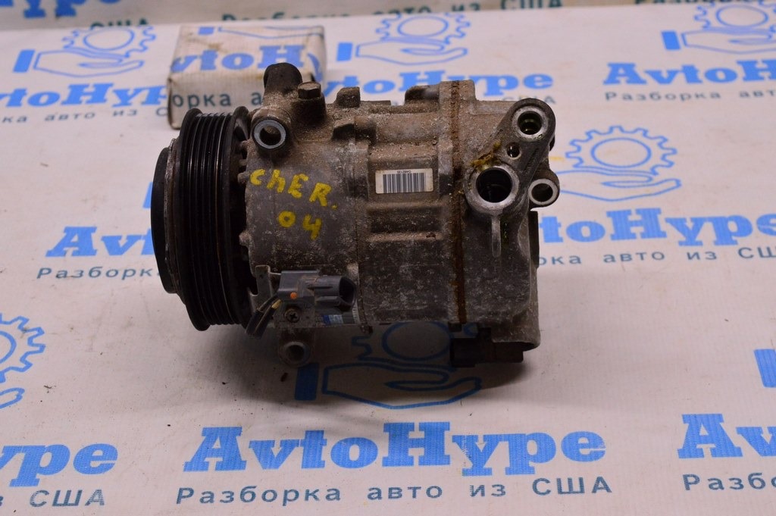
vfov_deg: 18.9
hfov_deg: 28.1
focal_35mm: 72
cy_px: 258
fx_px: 1551
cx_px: 388
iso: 1600
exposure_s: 1/125
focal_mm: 48
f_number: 8
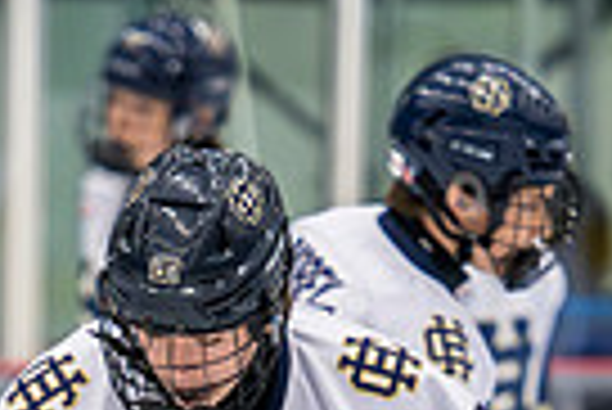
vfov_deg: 1.8
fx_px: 13121
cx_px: 224
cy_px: 814
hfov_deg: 2.7
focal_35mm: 771
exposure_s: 1/640
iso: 2000
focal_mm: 155
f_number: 3.2
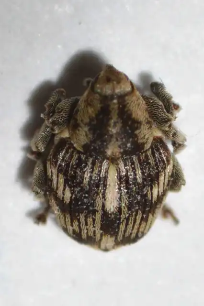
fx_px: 1276
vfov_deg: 13.7
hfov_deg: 9.1
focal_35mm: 150
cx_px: 102
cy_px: 153
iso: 100
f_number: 22
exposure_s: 1/200
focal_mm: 100
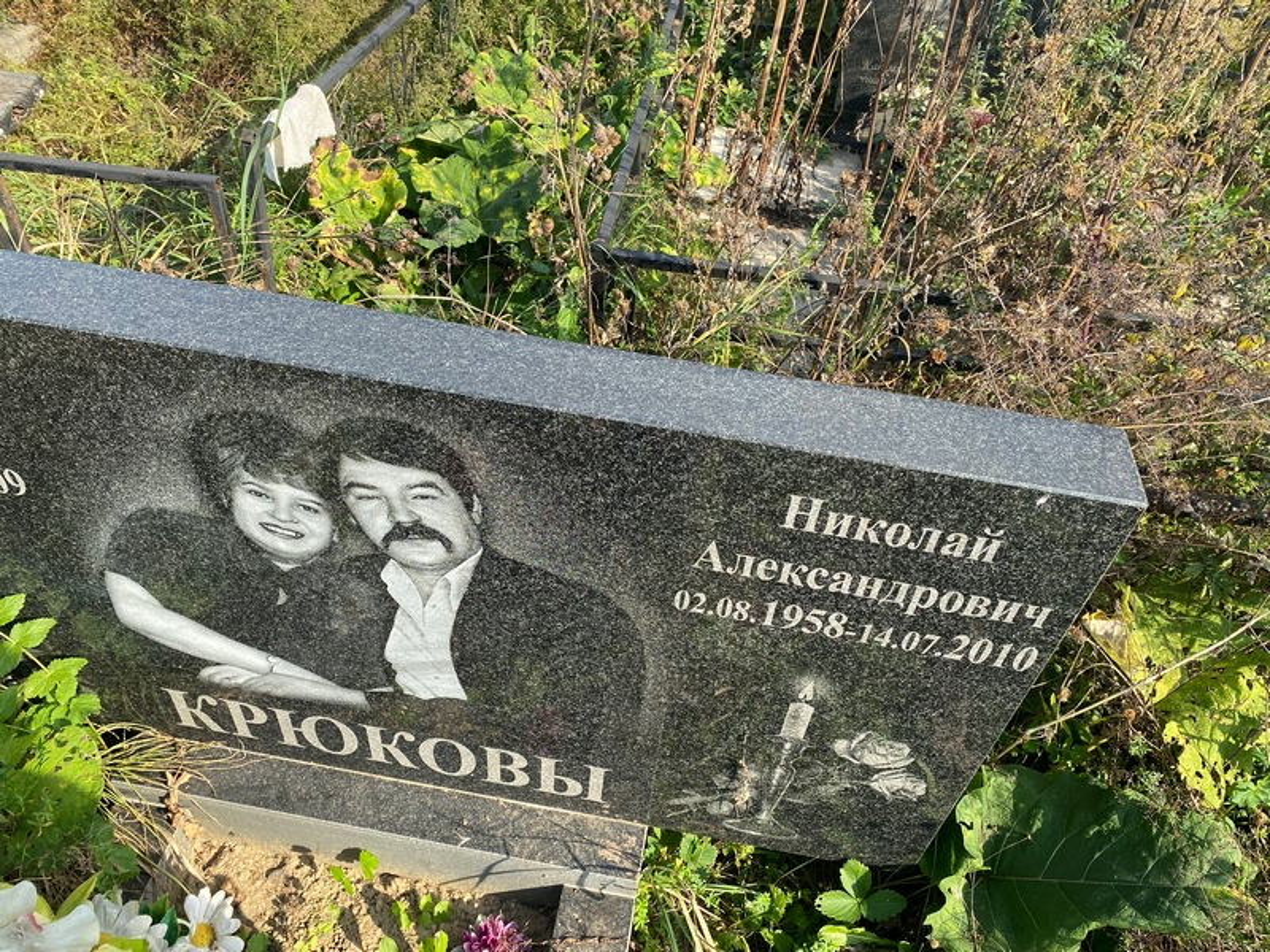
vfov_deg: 53.1
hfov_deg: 67.3
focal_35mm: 26
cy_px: 476
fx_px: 954
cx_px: 635
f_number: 1.8
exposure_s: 1/1135
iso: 32
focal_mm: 4.25
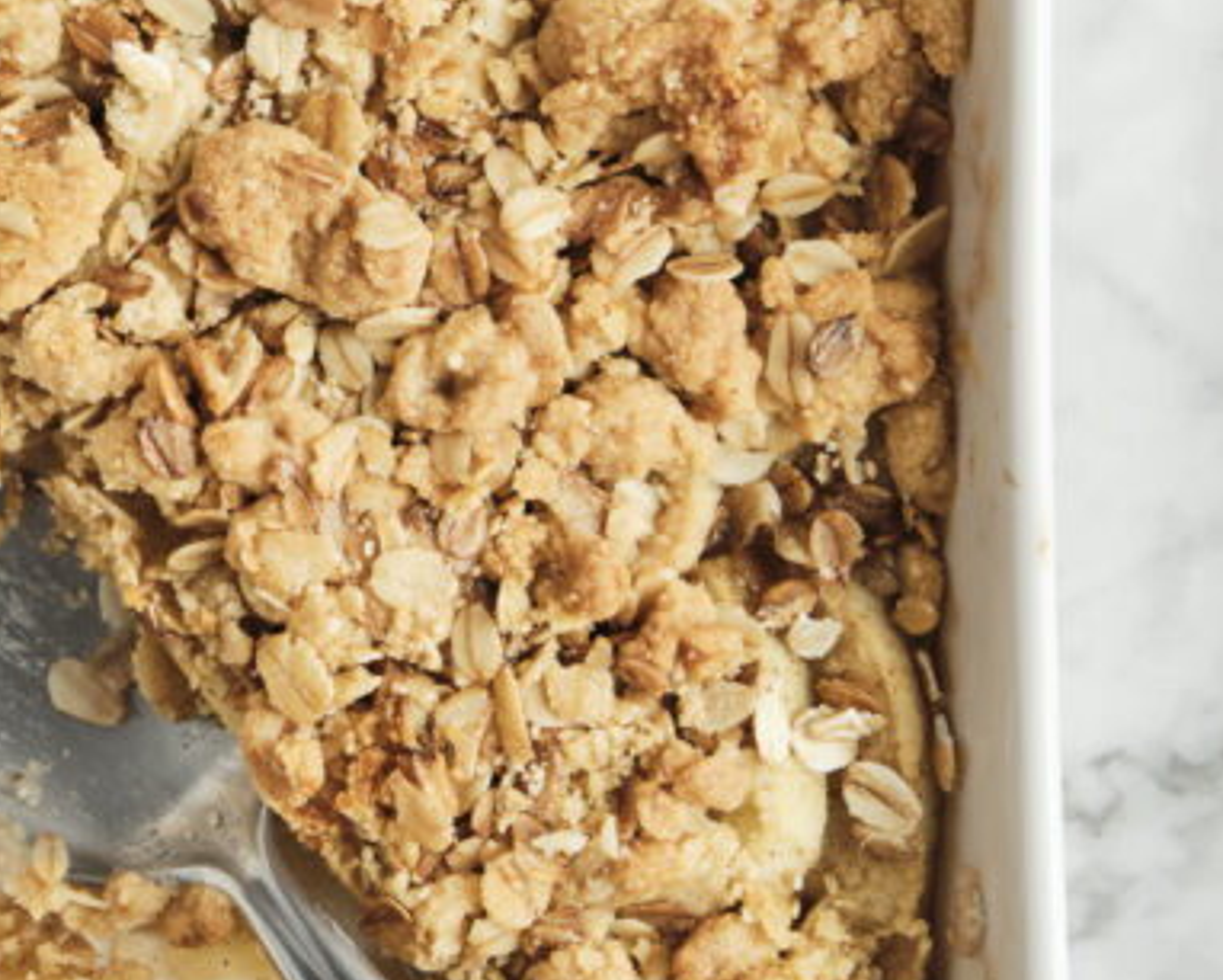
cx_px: 248
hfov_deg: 11.6
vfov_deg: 9.3
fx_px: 6012
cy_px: 176
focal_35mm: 166
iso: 200
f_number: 9
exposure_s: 1/80
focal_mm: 44
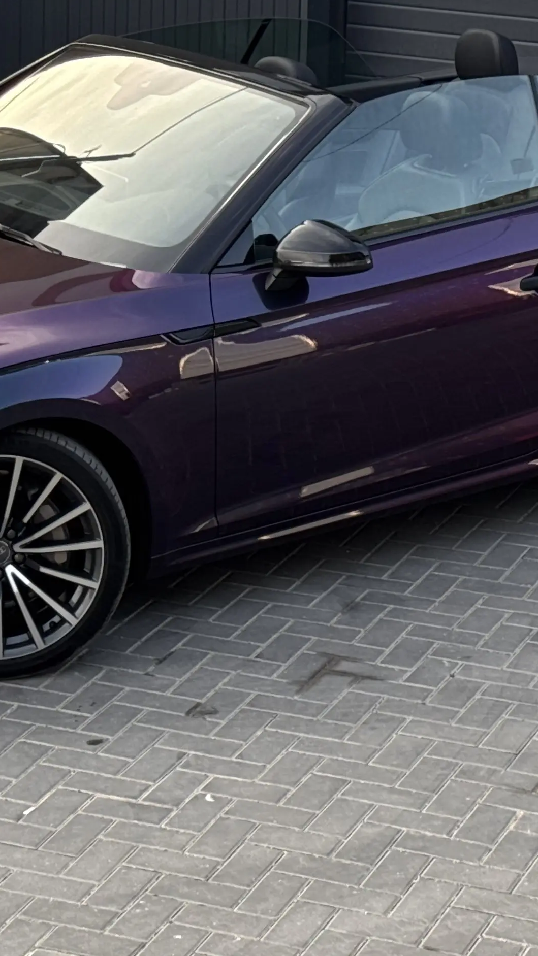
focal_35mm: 112
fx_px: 2841
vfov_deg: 19.0
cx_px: 181
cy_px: 247
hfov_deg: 10.8
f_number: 1.78
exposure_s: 1/253
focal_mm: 6.76
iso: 64
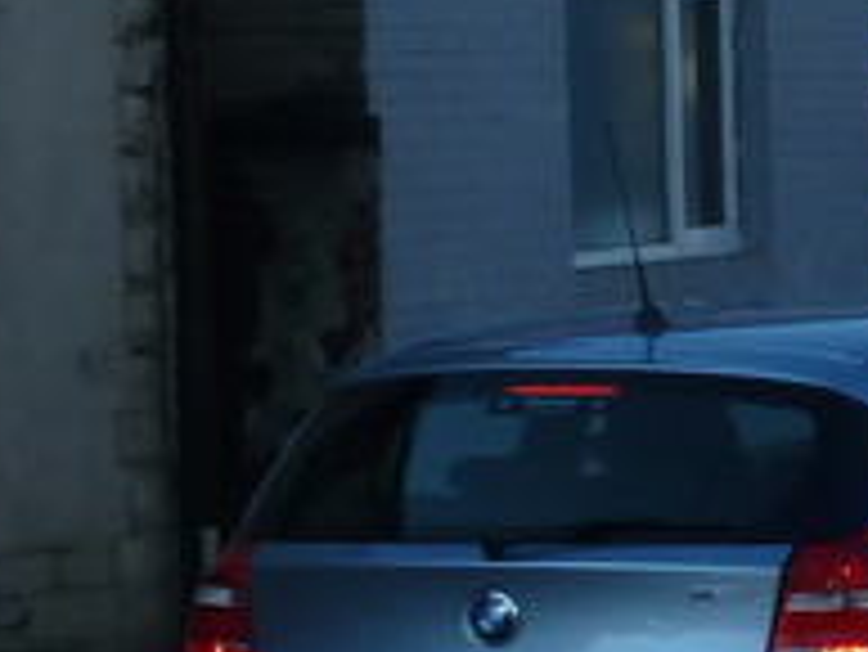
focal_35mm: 192
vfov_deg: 7.7
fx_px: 4817
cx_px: 2105
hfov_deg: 9.2
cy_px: 405
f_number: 4
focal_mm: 6.1
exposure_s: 1/320
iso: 80
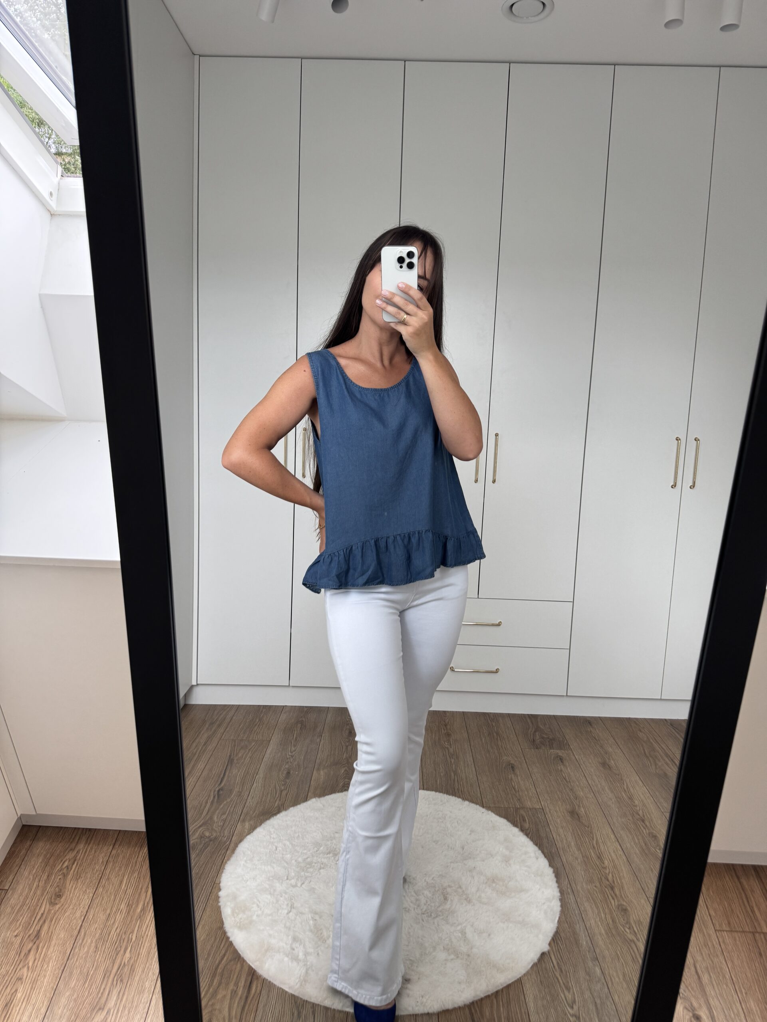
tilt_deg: -30.0
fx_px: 709
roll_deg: -0.8
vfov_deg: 71.6
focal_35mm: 24
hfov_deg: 56.8
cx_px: 384
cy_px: 511
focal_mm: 6.76
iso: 125
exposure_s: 1/121
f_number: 1.78
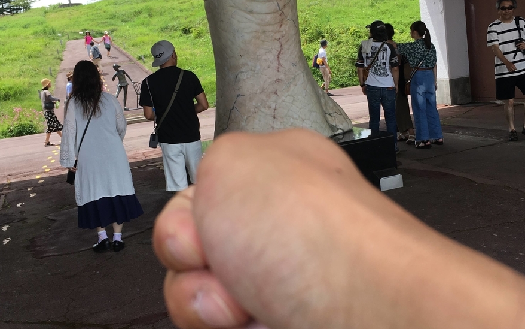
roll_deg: +8.4
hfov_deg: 47.2
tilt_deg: -9.3
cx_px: 266
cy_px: 152
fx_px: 601
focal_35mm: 42
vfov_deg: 30.5
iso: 25
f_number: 2.2
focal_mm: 4.15
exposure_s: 1/712
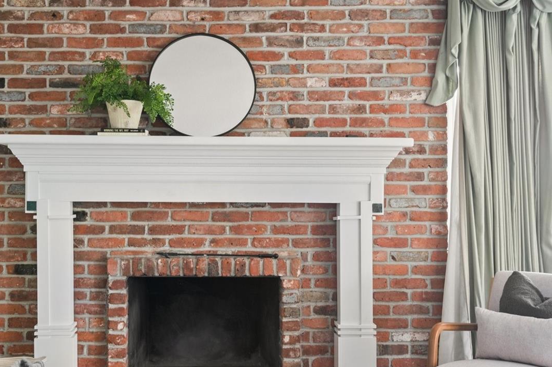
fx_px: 689
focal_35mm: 45
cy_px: 191
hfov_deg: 43.4
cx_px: 213
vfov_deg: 29.8
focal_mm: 30
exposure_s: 1/2
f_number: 8
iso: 400
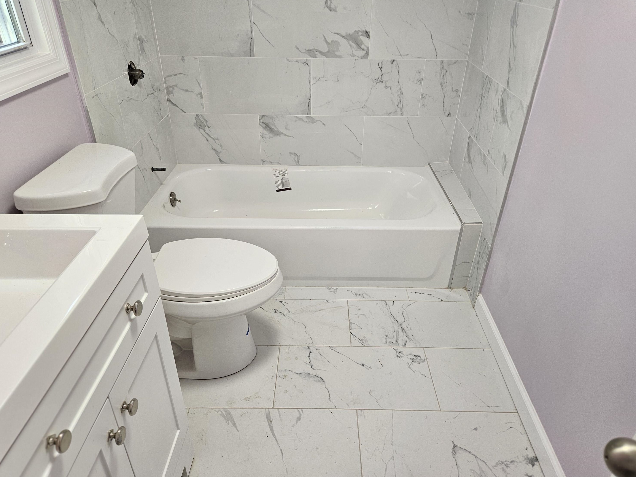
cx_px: 316
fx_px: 441
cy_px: 229
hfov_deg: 71.6
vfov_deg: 56.8
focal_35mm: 24
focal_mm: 5.4
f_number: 1.8
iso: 125
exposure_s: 1/120
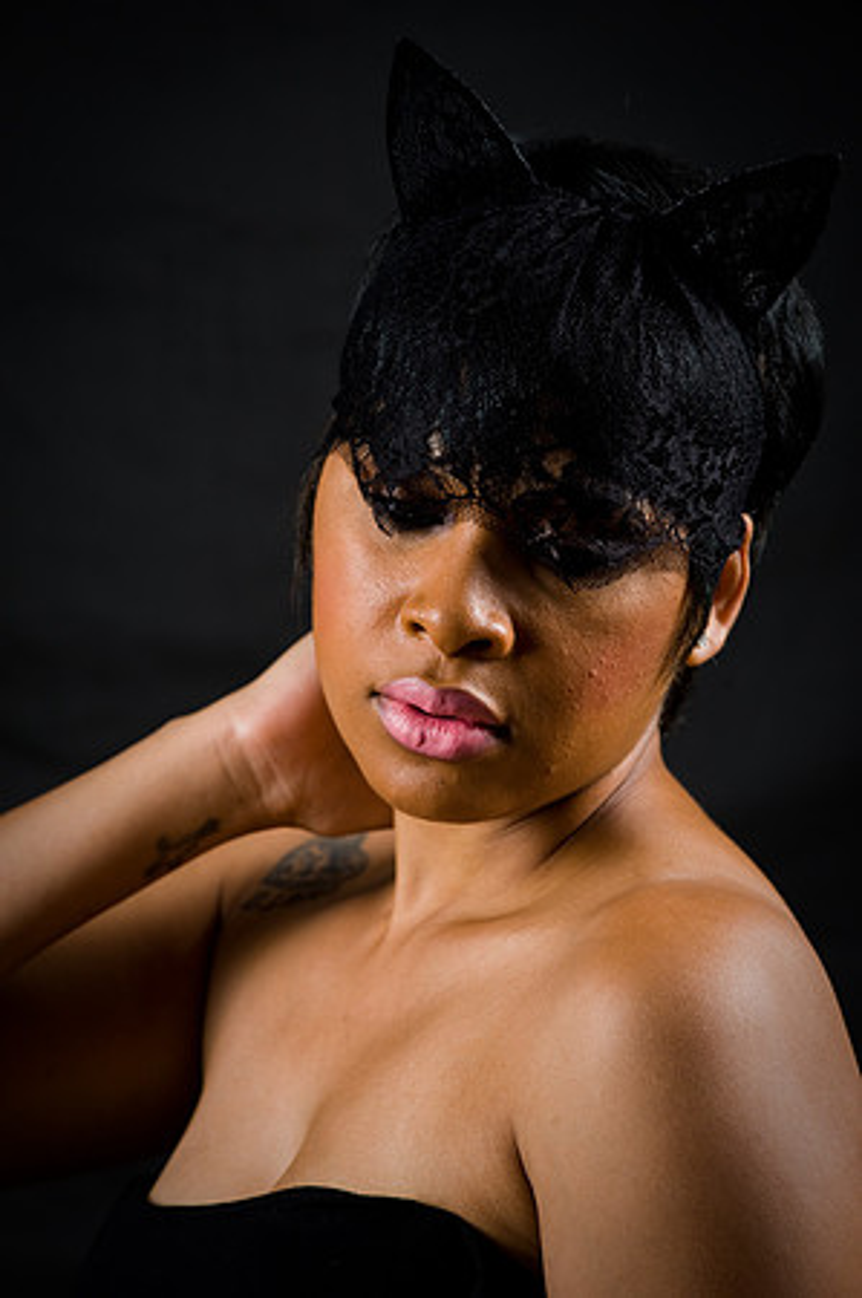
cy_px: 649
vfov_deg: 10.3
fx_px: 7199
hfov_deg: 6.9
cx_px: 431
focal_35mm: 200
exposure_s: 1/125
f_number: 5.6
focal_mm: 200
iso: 200
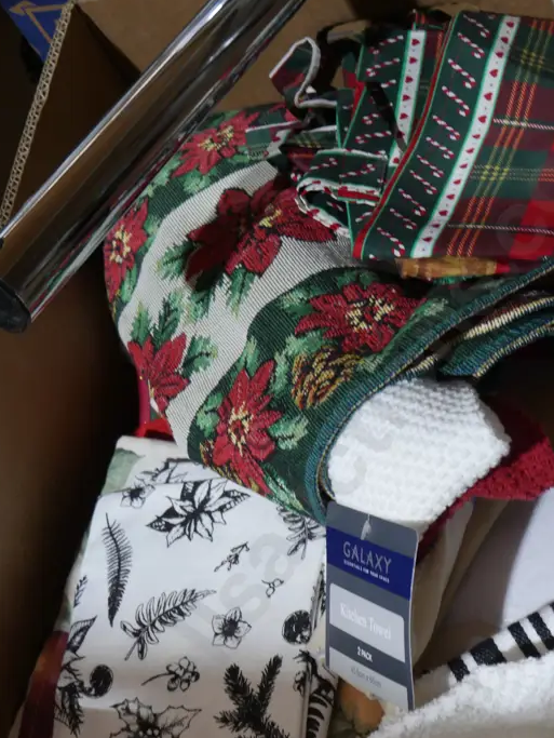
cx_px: 313
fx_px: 1471
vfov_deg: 27.9
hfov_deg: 21.3
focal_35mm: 69
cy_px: 506
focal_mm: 23
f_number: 5.1
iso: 1000
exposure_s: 1/60
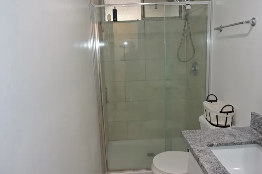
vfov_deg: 49.5
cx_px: 135
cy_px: 80
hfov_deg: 69.4
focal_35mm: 26
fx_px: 189
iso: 220
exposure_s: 1/40
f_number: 3.3
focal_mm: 4.3
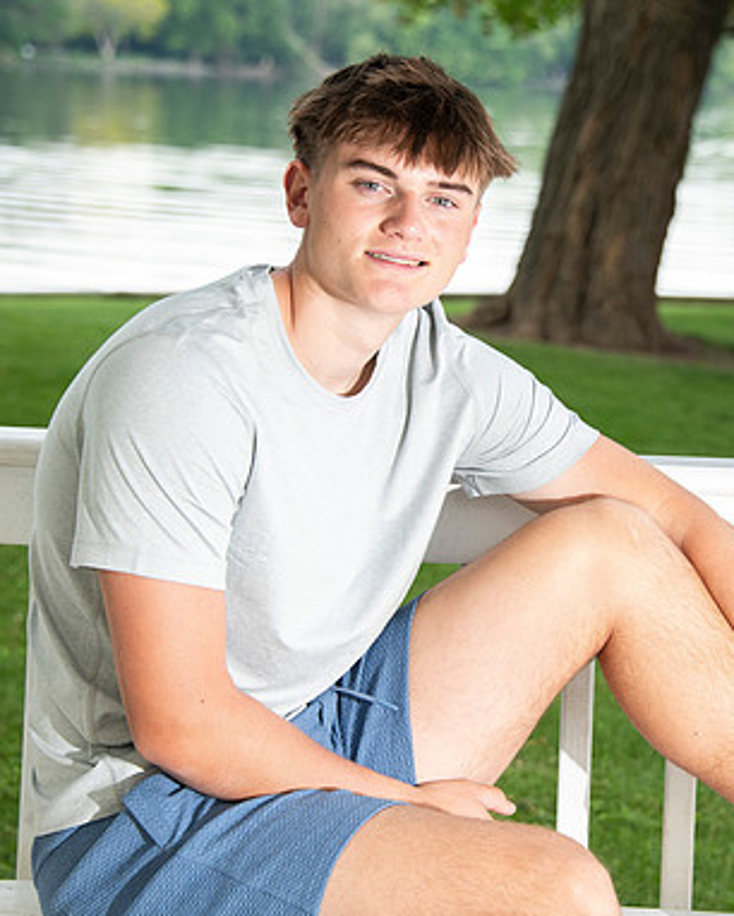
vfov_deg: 15.9
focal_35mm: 121
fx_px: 3283
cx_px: 521
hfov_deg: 12.7
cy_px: 457
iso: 320
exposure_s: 1/160
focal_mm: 85
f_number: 5.6
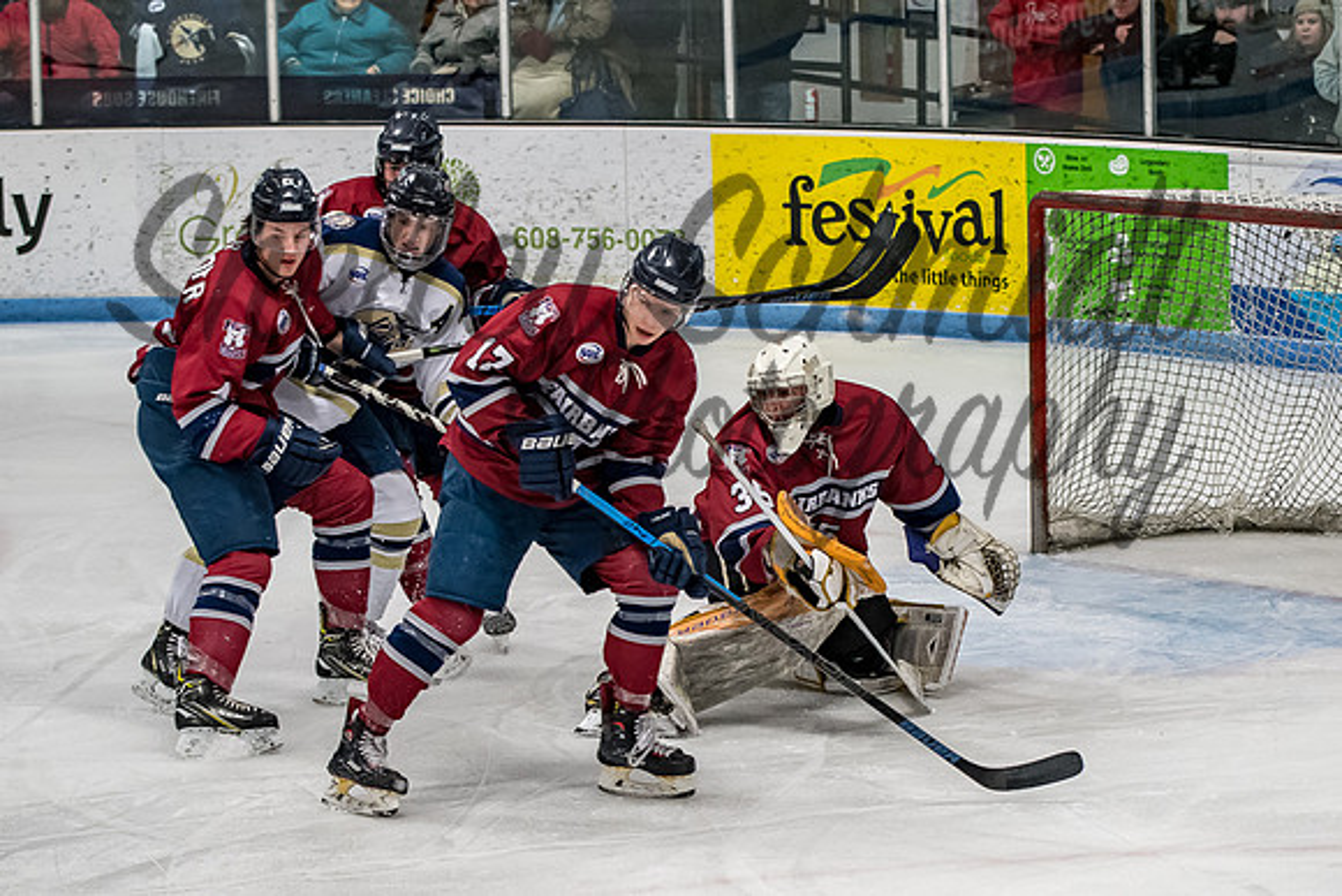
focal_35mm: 146
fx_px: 5457
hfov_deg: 14.0
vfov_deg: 9.4
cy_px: 578
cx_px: 867
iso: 1600
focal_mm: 75
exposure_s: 1/800
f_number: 3.2
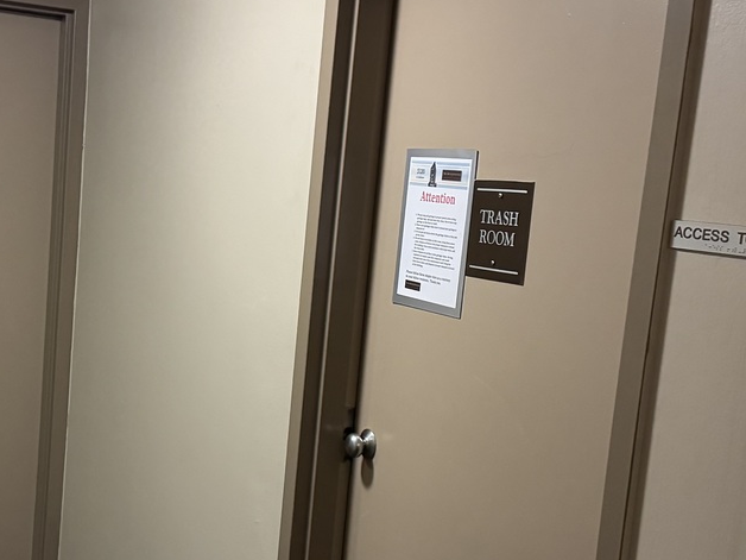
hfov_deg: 34.6
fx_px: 1185
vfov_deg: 26.4
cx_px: 252
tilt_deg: -10.0
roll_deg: -6.8
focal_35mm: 55
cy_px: 367
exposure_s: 1/40
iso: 1000
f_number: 1.78
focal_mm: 6.76
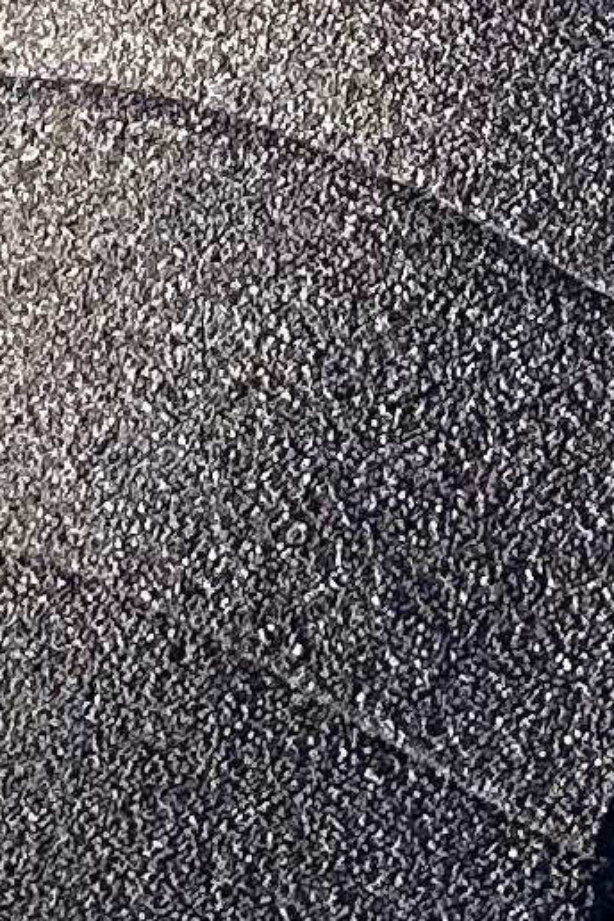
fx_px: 4988
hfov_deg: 7.0
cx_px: 136
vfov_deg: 9.2
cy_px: -1442
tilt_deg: -32.1
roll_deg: +2.8
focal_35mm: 195
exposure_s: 1/2967
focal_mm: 6.86
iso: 80
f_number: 1.78
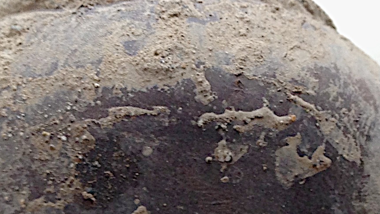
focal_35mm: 136
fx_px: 1370
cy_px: 312
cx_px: 134
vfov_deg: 8.7
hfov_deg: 15.8
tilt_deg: -65.8
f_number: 2.4
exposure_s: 1/20
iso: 50
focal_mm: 4.12
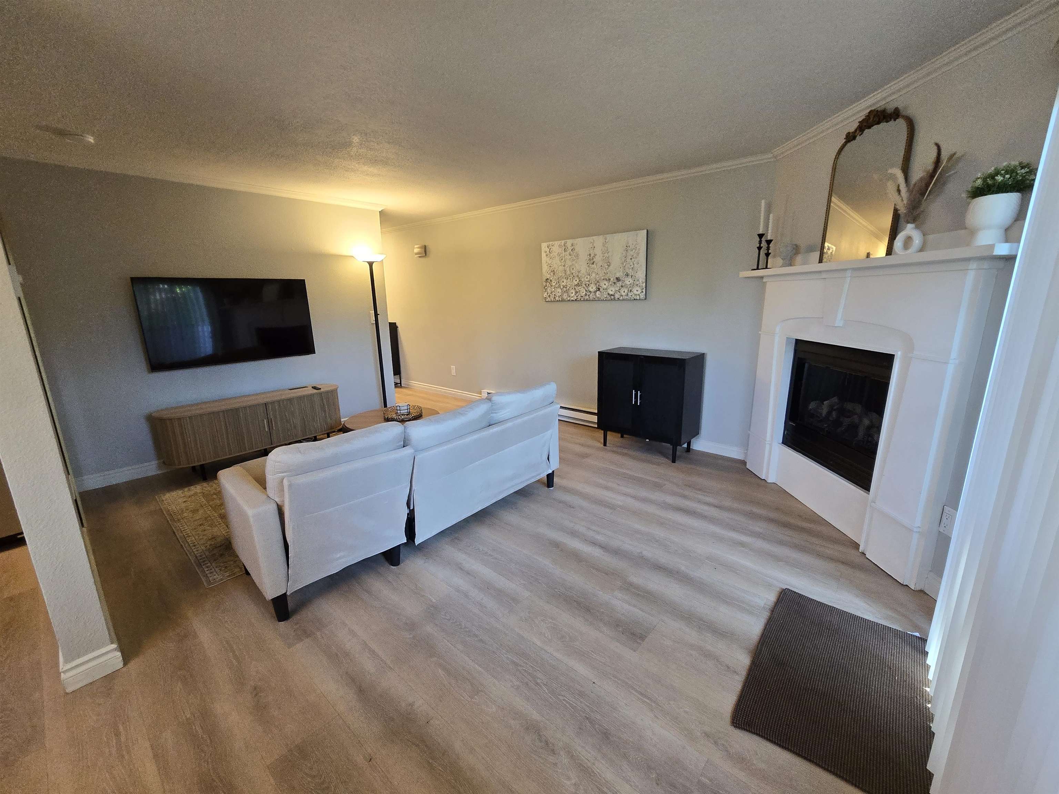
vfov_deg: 89.9
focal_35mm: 13
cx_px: 530
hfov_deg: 106.2
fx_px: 398
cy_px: 397
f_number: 2.2
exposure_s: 1/60
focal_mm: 2.2
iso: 400
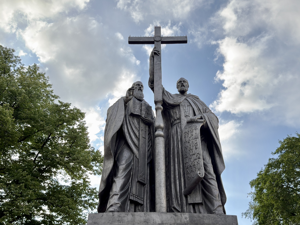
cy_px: 112
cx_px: 150
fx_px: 321
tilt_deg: +35.1
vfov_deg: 38.7
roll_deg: -0.8
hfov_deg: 50.1
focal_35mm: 37
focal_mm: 6.76
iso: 100
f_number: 1.78
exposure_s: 1/694
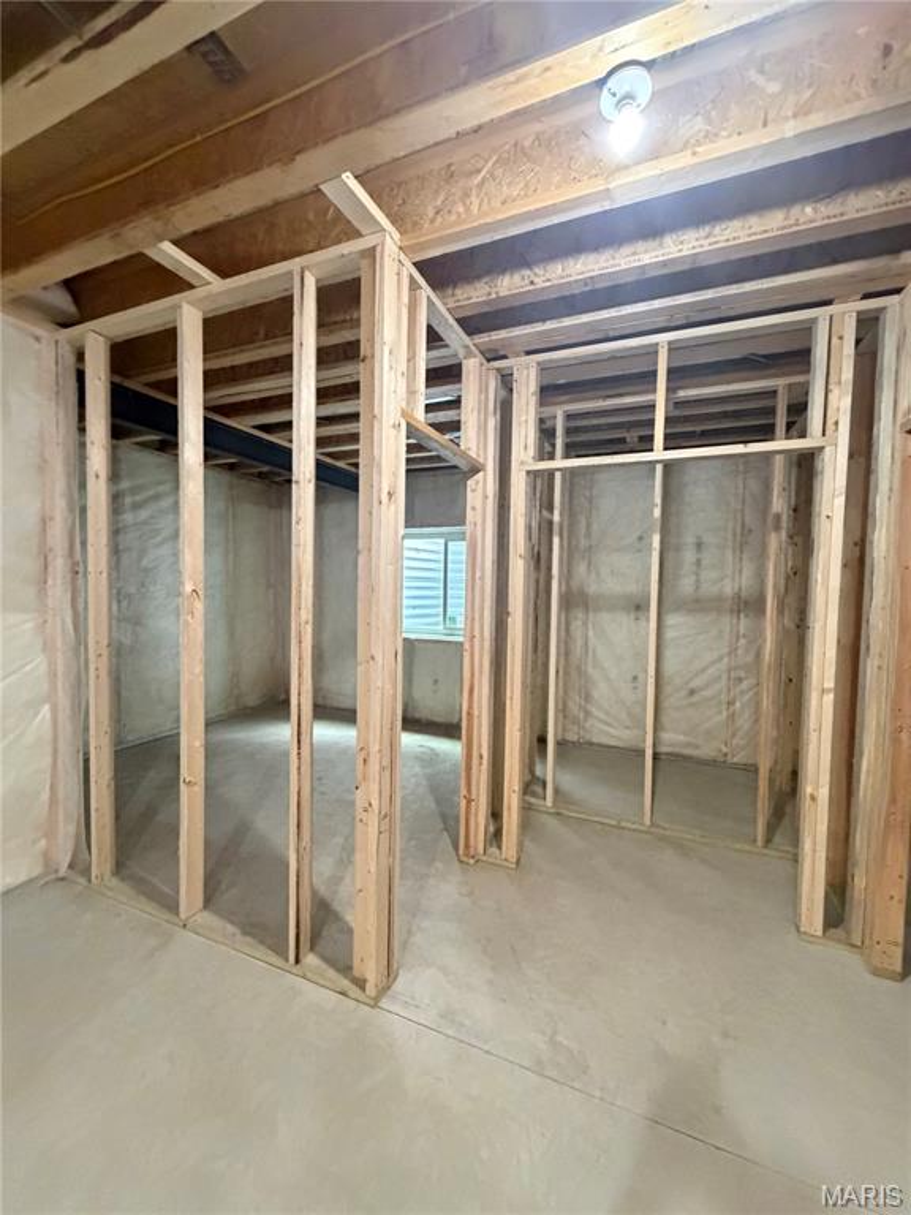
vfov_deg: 102.1
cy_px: 608
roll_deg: +0.5
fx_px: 491
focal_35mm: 14
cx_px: 456
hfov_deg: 85.7
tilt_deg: -0.5
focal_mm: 2.22
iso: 1000
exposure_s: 1/60
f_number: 2.2
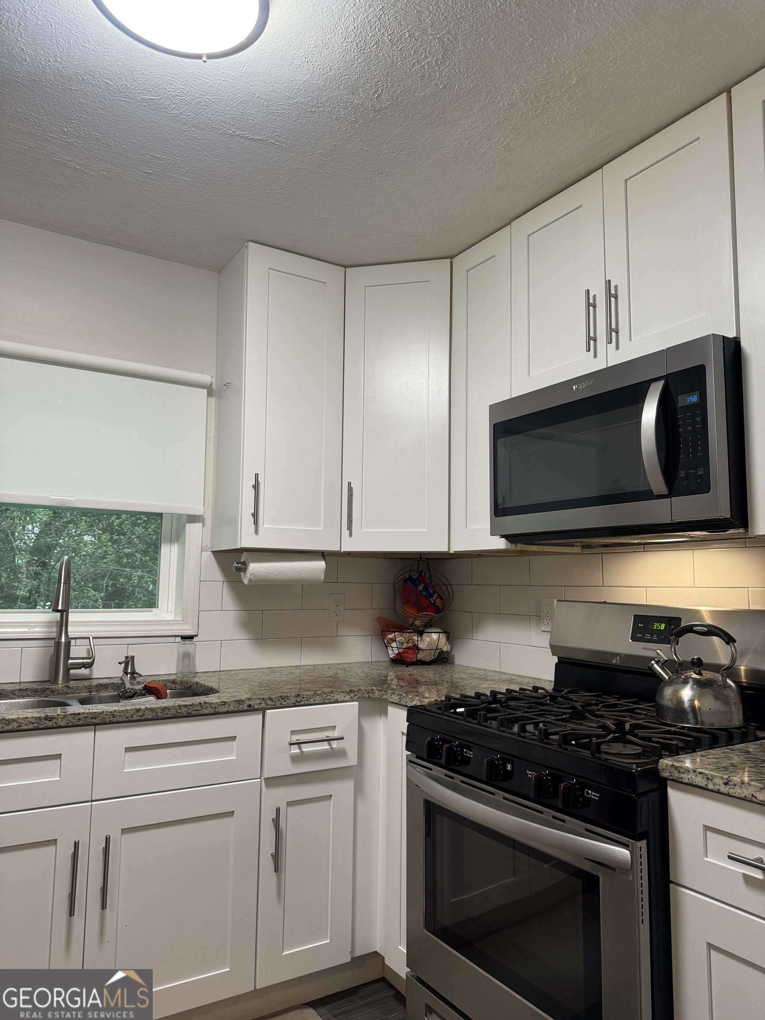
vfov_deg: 71.6
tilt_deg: +6.1
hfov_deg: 56.8
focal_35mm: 24
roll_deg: -0.9
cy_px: 510
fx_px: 707
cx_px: 382
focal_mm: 6.76
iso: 160
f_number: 1.78
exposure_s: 1/60
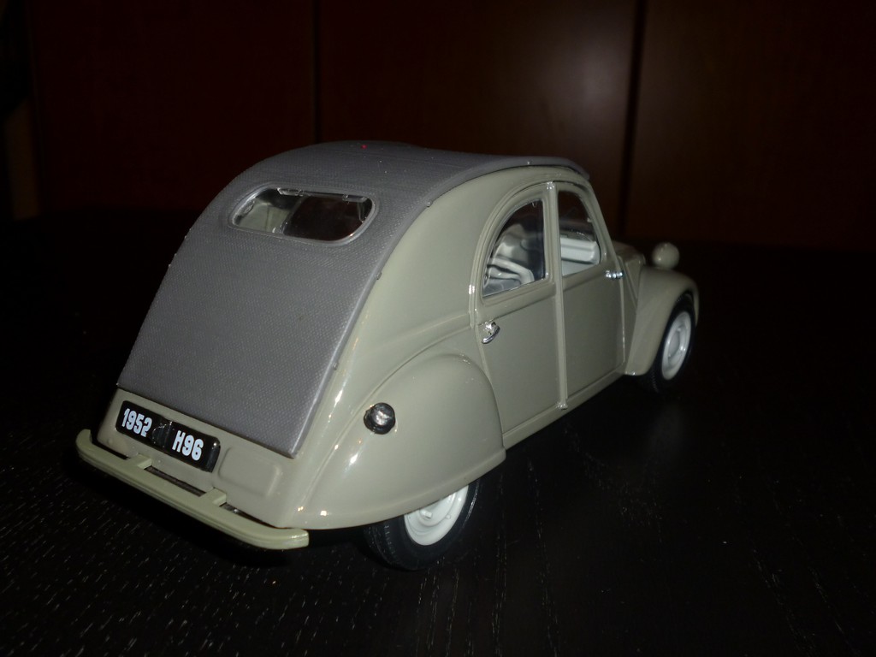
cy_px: 328
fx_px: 810
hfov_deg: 56.8
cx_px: 438
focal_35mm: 32
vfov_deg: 44.2
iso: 100
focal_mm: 5.7
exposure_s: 1/60
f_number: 3.3
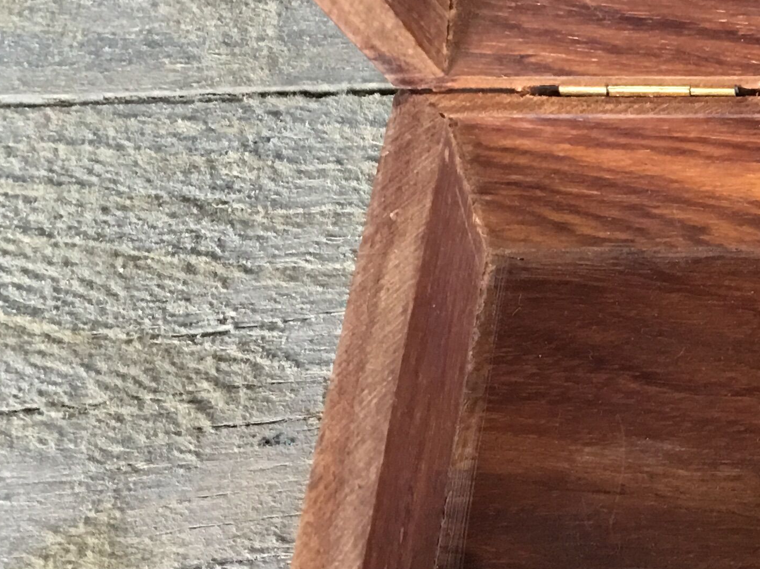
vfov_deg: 17.8
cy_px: 120
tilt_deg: -50.5
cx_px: 958
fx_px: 1800
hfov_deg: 21.7
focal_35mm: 82
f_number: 2.2
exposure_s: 1/17
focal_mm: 4.15
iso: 100
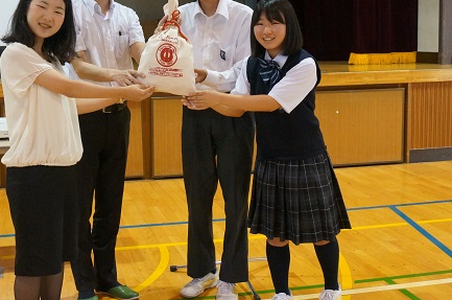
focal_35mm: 56
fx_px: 699
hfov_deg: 35.7
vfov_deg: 24.1
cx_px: 182
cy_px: 103
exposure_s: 1/160
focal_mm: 23
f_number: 4
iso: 2000
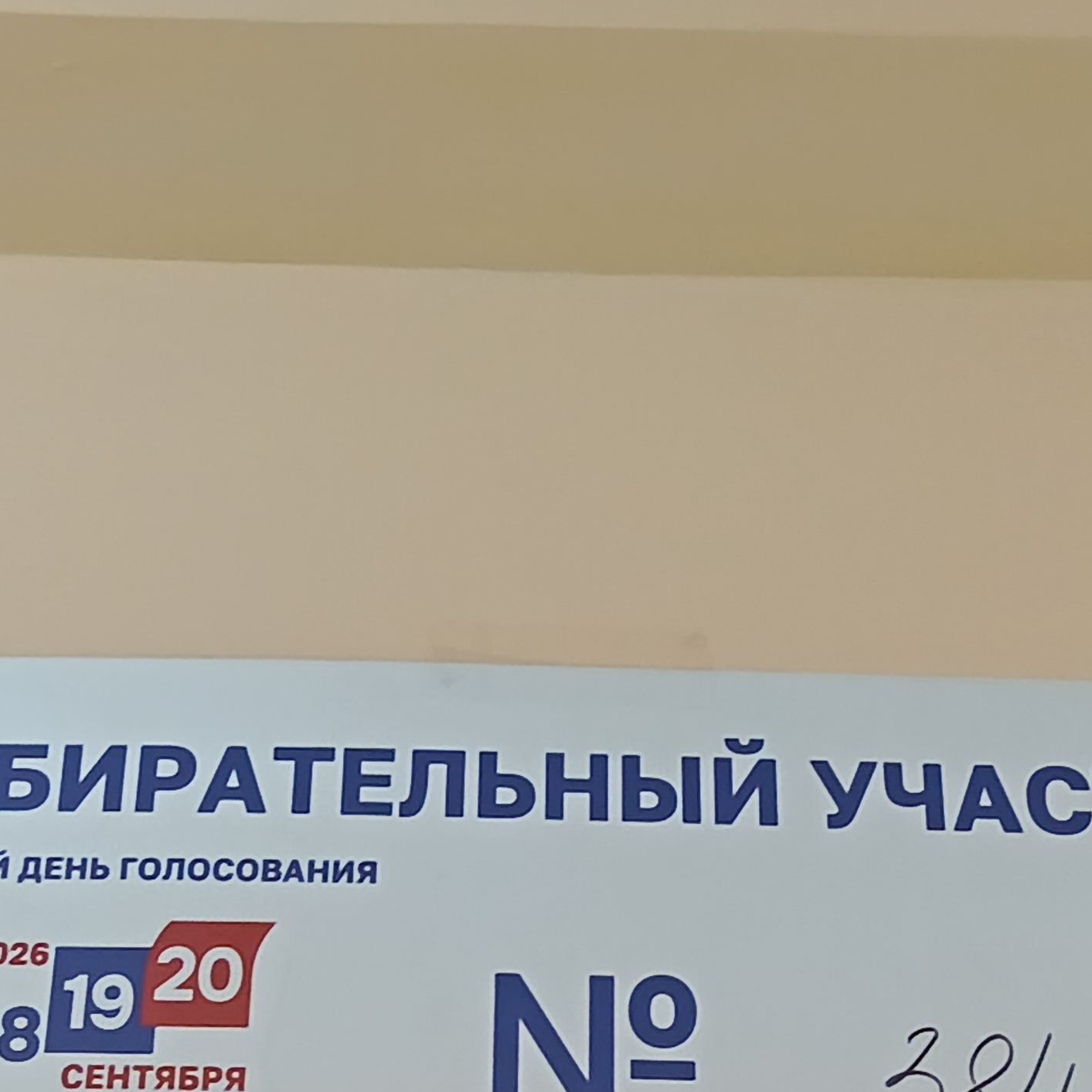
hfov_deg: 20.4
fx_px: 3034
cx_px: 512
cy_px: 243
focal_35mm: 85
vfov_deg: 20.2
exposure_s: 1/50
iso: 1555
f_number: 1.75
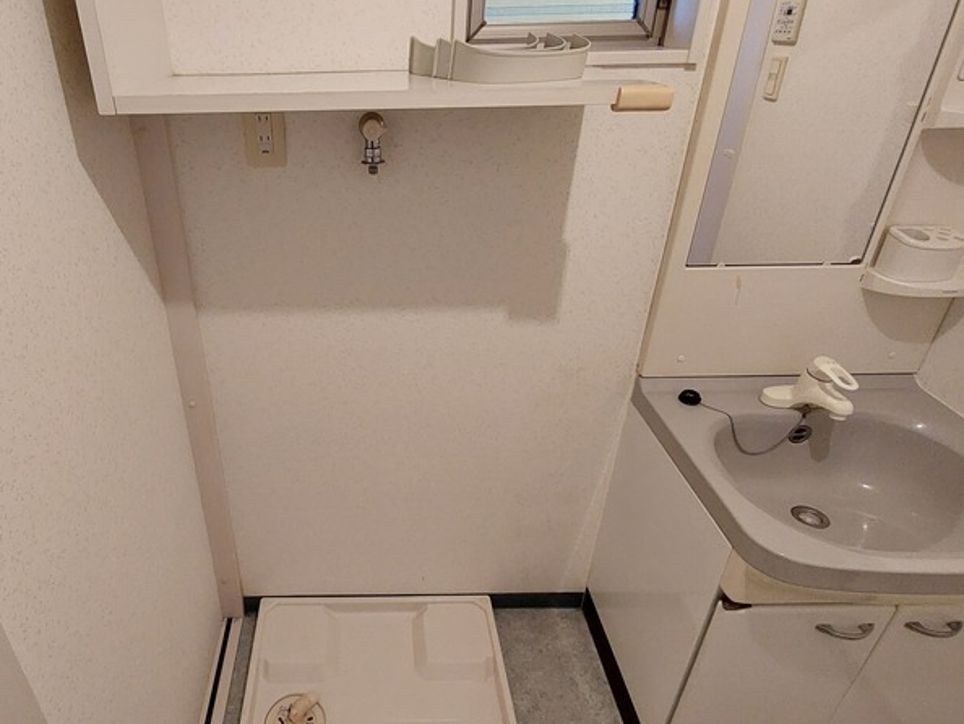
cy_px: 354
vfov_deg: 63.5
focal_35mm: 21
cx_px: 377
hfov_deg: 77.9
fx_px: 585
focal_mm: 1.74
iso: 320
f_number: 2.2
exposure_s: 1/60
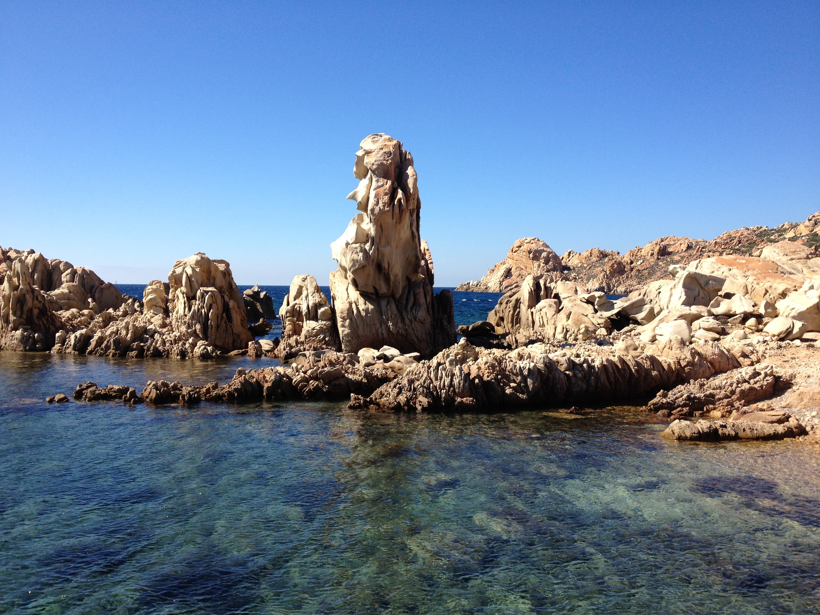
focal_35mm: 35
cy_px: 308
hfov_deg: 52.6
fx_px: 829
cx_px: 410
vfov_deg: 40.7
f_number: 2.4
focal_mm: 4.28
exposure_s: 1/1534
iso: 64
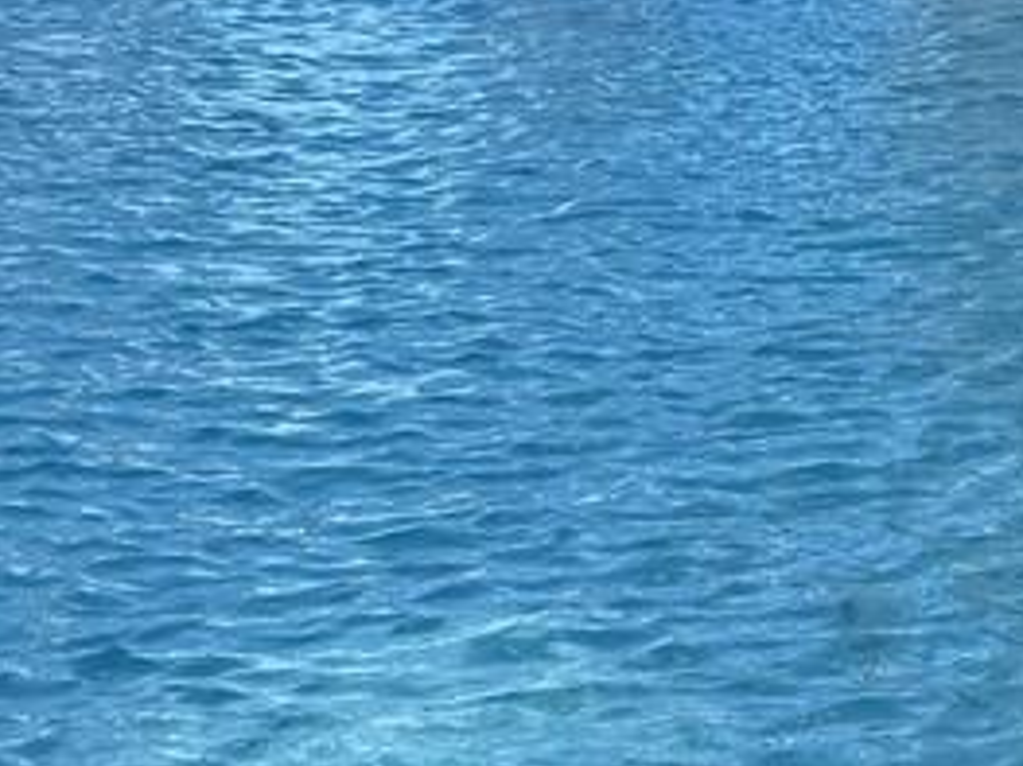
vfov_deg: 10.1
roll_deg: -1.3
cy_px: 183
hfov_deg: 13.2
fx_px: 4313
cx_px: 1171
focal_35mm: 146
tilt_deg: -8.9
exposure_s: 1/2169
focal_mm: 6.76
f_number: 1.78
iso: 80
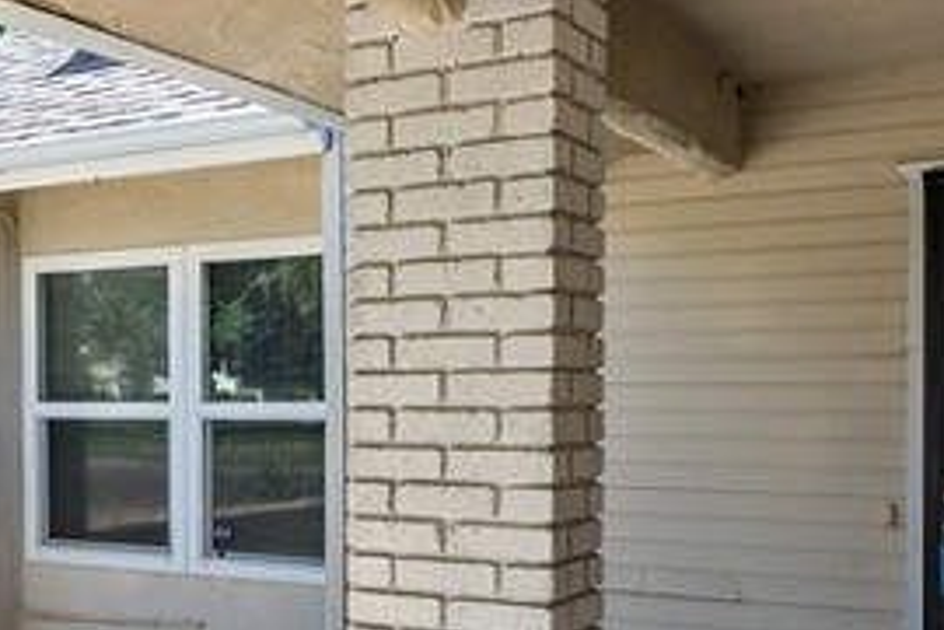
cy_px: 404
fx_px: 1390
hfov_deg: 34.4
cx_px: 14
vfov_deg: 25.4
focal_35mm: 53
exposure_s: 1/125
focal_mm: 14
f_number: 5.6
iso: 80
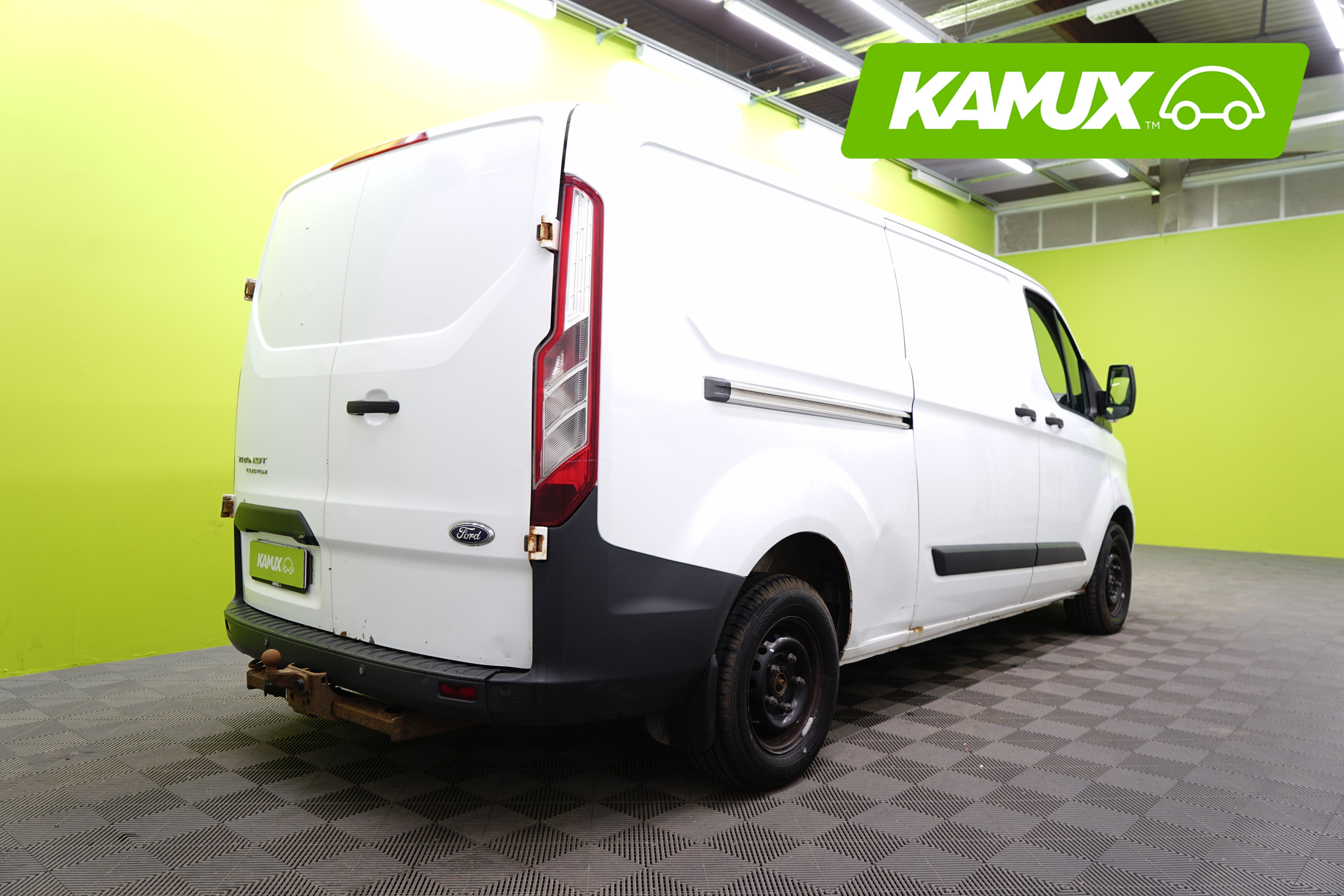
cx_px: 672
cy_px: 448
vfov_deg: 51.3
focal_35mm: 25
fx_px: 933
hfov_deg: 71.5
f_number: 4
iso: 80
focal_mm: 25
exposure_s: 1/10
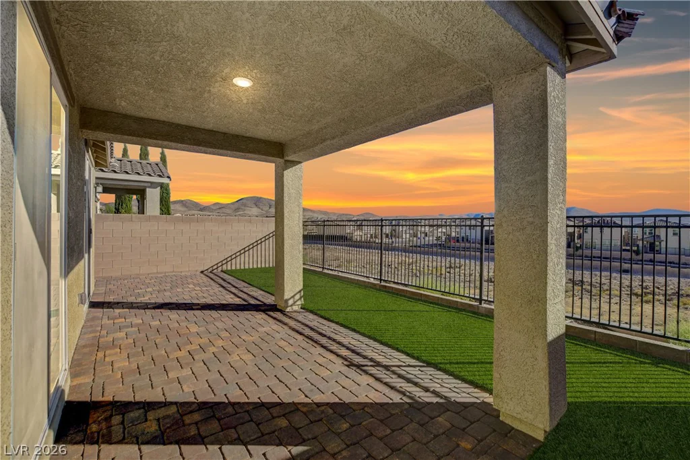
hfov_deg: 100.4
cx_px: 345
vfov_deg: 77.3
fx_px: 287
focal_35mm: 15
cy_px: 230
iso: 400
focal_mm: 10
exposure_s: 1/1250
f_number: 9
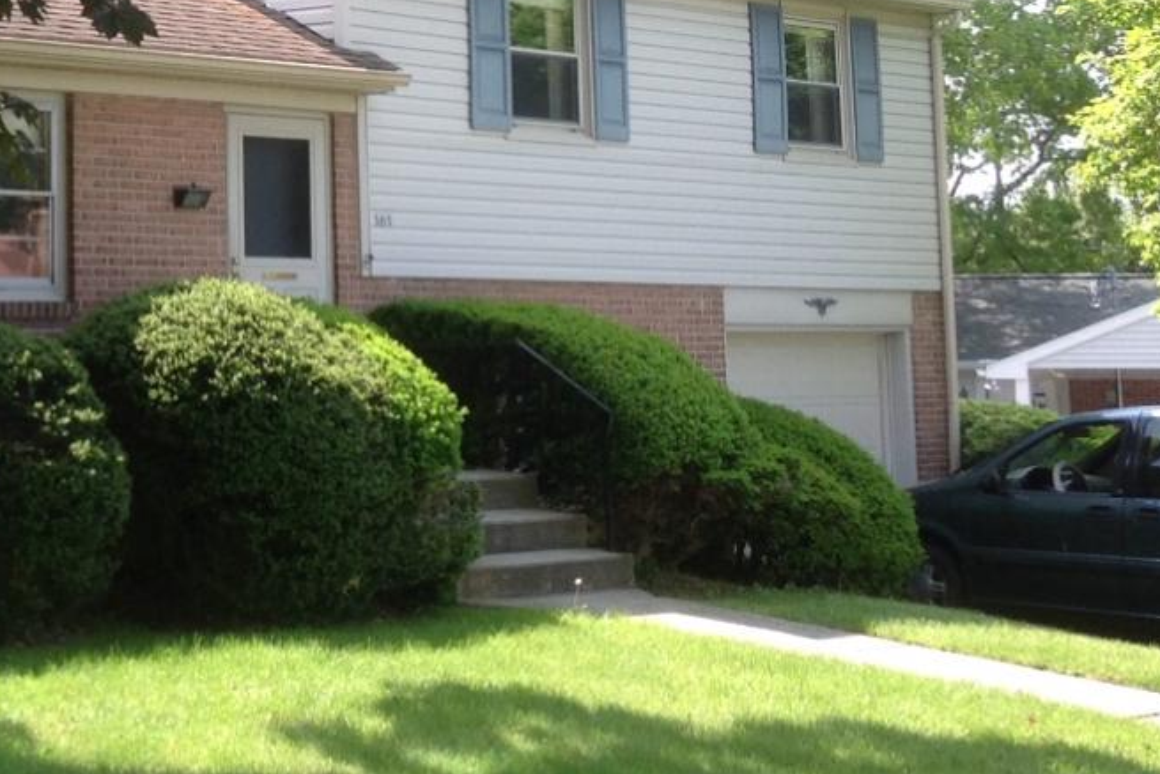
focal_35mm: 80
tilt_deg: +11.2
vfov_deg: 16.8
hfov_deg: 24.3
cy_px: 34
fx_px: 2578
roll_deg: -0.2
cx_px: 9
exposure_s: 1/293
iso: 50
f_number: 2.4
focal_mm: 4.28
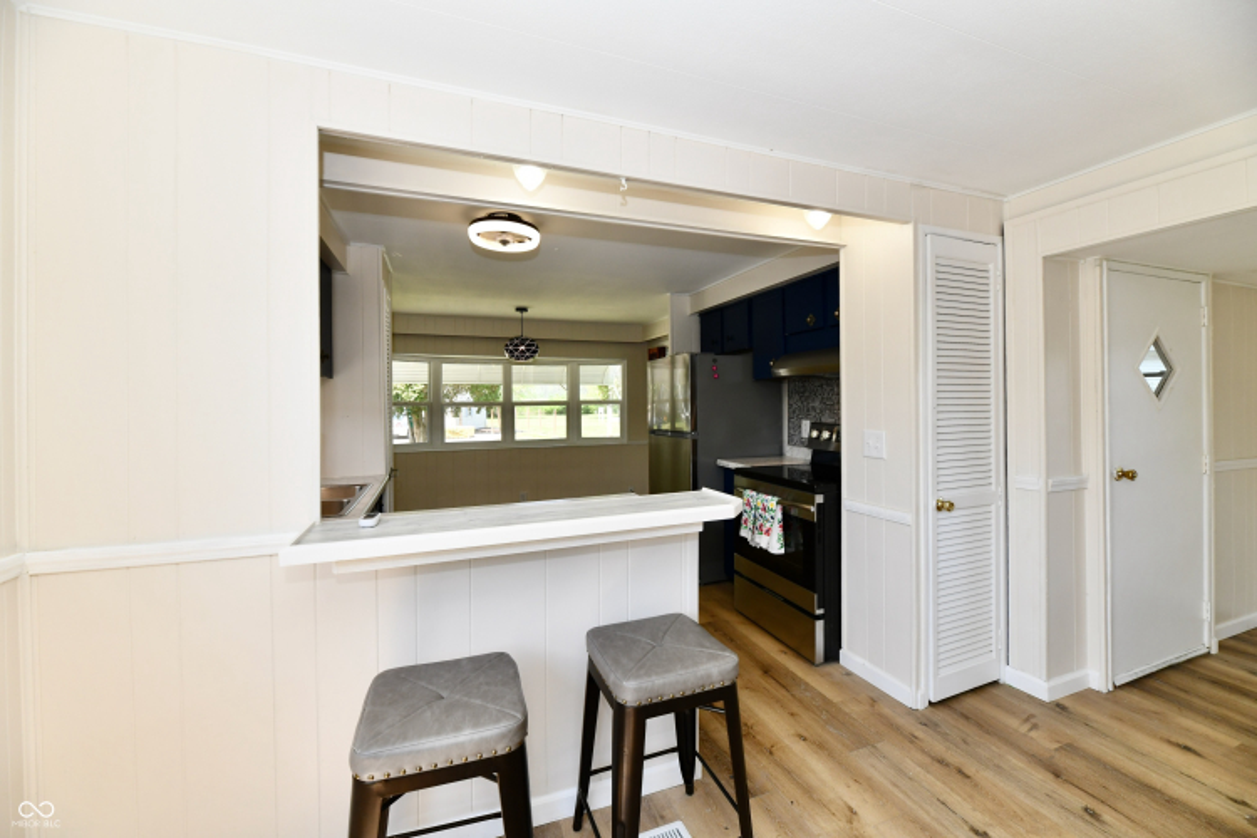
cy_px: 419
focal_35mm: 14
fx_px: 489
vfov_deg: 81.2
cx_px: 628
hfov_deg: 104.3
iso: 640
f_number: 7.1
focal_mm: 14
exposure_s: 1/200
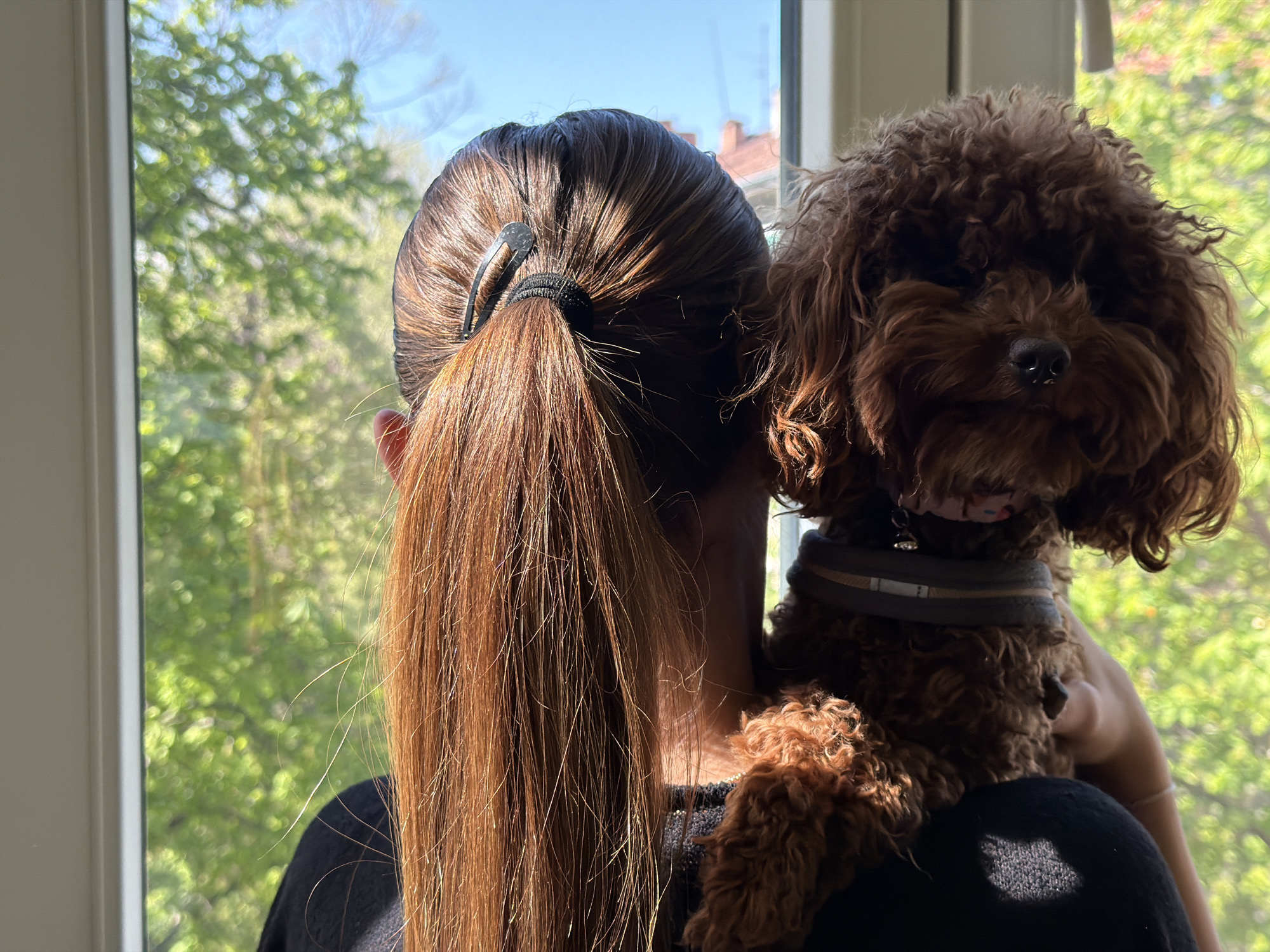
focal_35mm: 48
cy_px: 476
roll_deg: +0.5
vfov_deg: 30.3
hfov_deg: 39.7
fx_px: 1761
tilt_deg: -1.9
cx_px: 635
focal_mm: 6.76
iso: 200
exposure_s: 1/769
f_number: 1.78
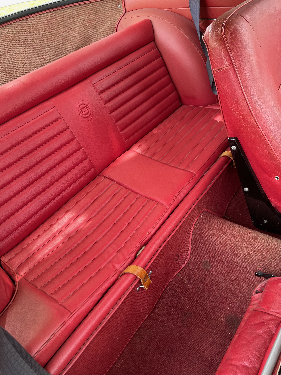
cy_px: 188
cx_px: 140
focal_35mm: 26
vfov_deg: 67.3
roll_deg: +10.3
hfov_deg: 53.1
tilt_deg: -40.6
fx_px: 281
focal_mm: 4.2
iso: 64
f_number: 1.6
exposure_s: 1/121
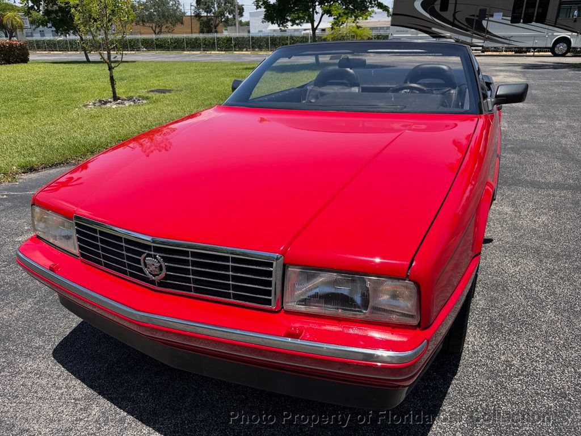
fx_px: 403
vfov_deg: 56.8
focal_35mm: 24
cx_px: 290
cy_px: 218
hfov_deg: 71.6
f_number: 1.78
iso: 80
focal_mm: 6.76
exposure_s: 1/3021
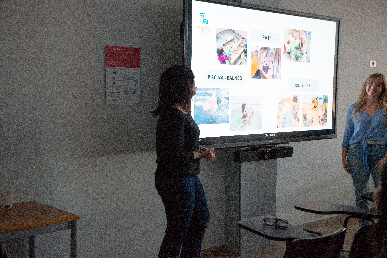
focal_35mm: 48
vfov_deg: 28.1
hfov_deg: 41.1
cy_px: 129
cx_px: 194
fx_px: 516
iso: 3200
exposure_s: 1/160
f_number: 3.5
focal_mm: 48
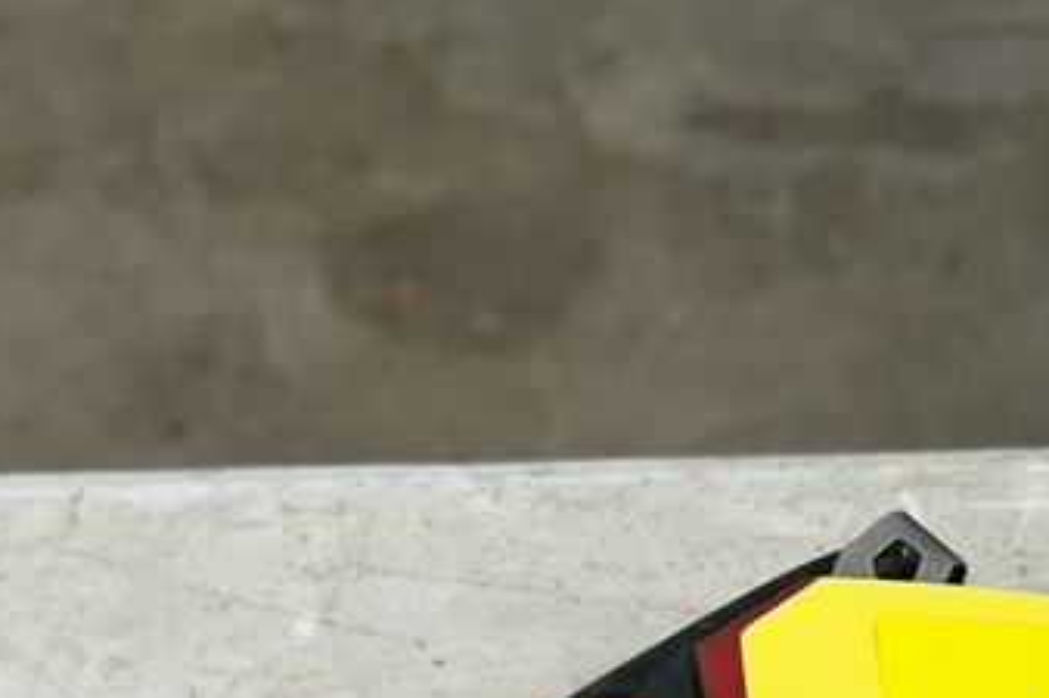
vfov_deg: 15.2
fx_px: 2388
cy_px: 1083
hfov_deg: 24.0
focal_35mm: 82
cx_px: 978
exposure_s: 1/120
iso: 80
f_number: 1.5
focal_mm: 5.7
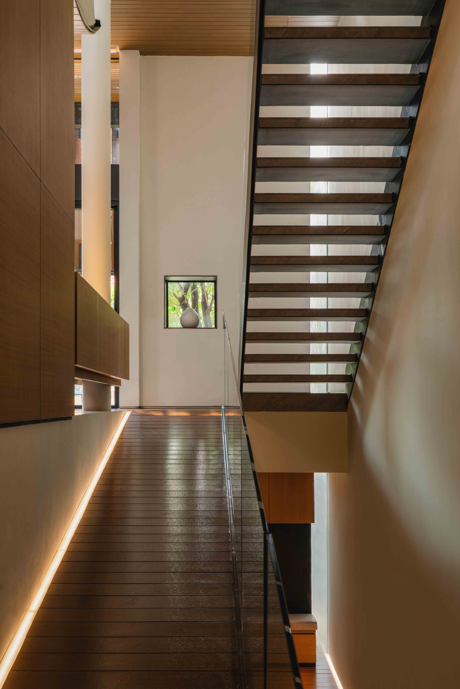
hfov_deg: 30.5
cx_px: 230
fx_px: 843
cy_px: 344
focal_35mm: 44
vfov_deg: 44.5
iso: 100
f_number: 11
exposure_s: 1/2
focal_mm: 44
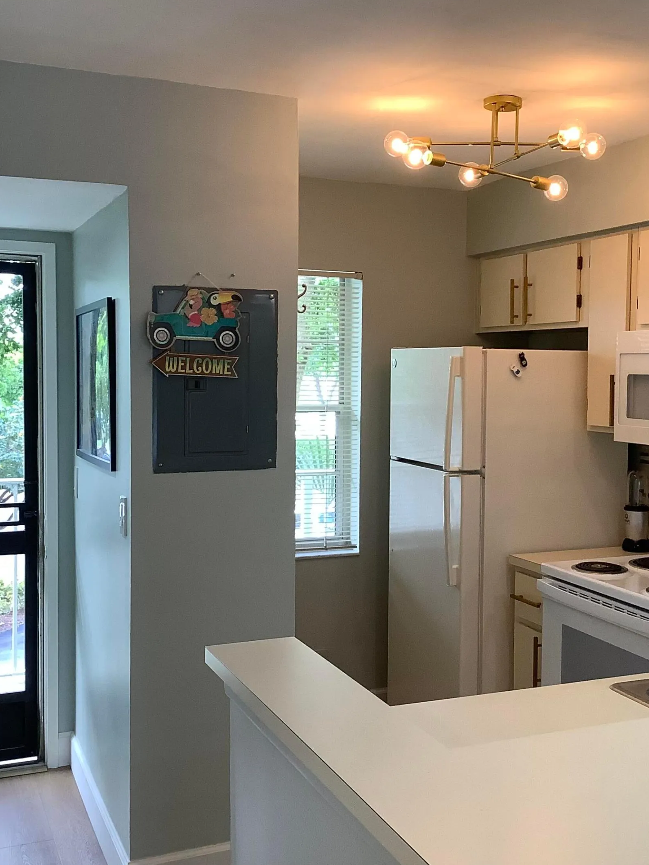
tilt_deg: -3.9
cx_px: 392
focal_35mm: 42
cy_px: 428
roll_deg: -1.5
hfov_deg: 34.2
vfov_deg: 44.8
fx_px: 1050
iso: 100
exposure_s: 1/60
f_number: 2.4
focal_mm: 3.3
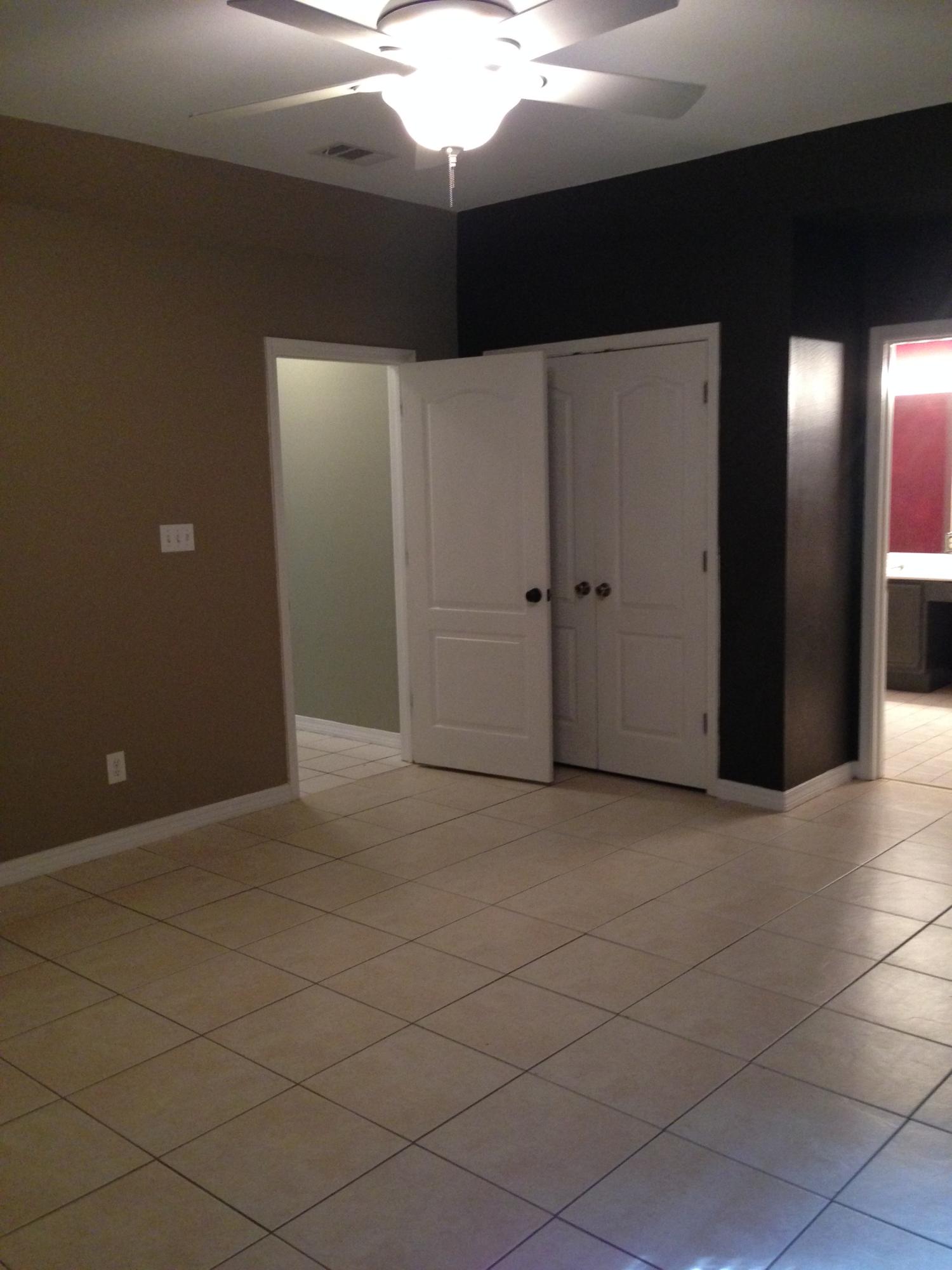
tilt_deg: -5.8
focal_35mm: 33
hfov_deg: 42.9
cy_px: 635
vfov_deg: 55.4
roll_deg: +1.6
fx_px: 1210
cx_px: 476
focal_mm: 4.12
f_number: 2.4
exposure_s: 1/20
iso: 320
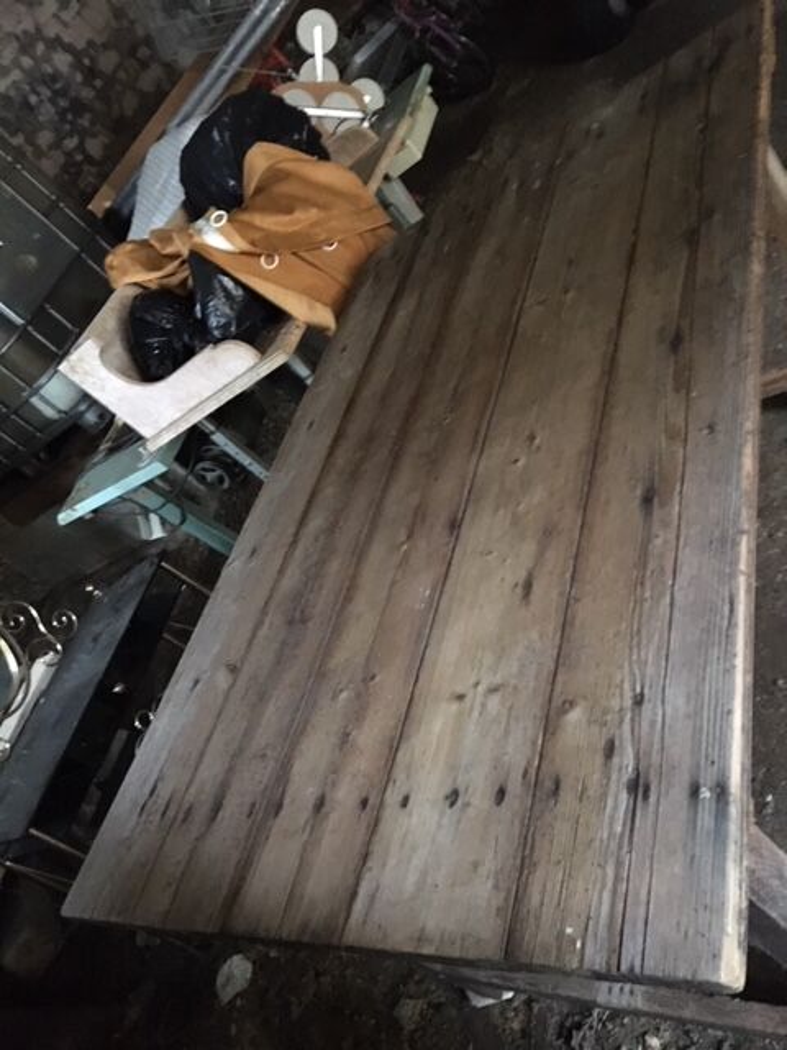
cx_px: 394
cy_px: 525
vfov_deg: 61.7
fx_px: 879
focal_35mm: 29
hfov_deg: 48.2
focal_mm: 4.15
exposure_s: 1/17
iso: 800
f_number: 2.2
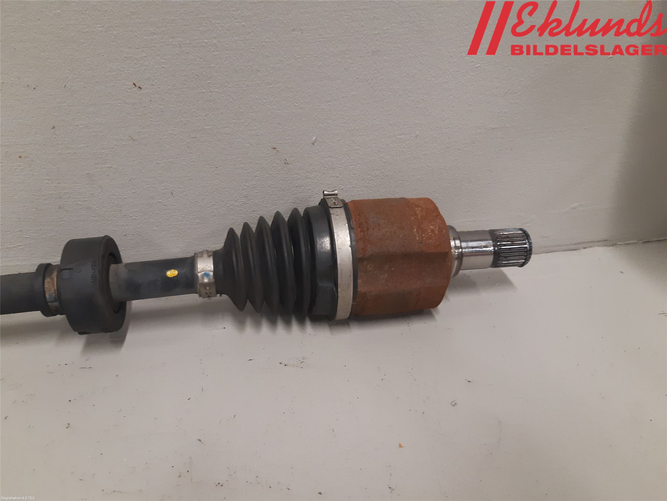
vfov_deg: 53.1
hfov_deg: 67.3
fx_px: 501
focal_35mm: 26
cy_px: 250
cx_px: 334
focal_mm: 3.93
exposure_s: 1/50
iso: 160
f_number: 1.7
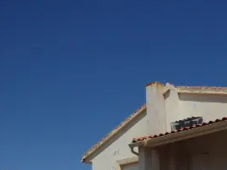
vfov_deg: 21.4
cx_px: 177
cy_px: 173
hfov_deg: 28.8
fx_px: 433
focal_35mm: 66
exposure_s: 1/320
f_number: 11
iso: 125
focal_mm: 5
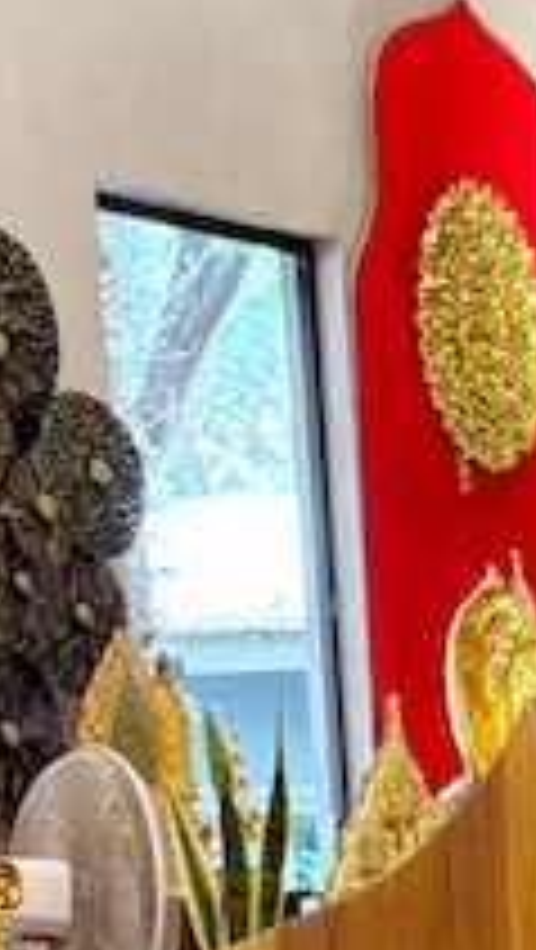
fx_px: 3152
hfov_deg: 9.4
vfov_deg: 14.2
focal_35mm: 125
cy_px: 1947
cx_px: 842
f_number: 1.6
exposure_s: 1/50
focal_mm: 5.96
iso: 250
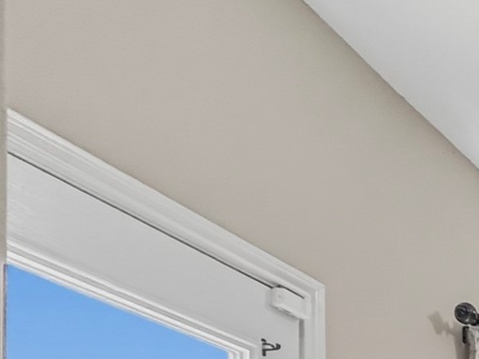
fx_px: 789
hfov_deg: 19.3
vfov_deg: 19.5
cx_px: 955
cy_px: 637
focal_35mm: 57
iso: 200
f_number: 2.2
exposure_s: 1/120
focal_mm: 2.2
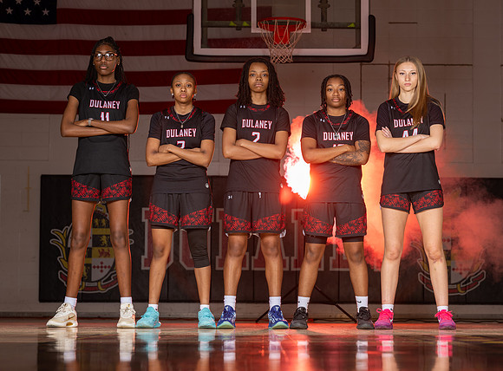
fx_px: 1532
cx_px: 290
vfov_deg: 13.8
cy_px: 189
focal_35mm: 106
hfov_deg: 18.6
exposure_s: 1/125
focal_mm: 93
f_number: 6.3
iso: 80
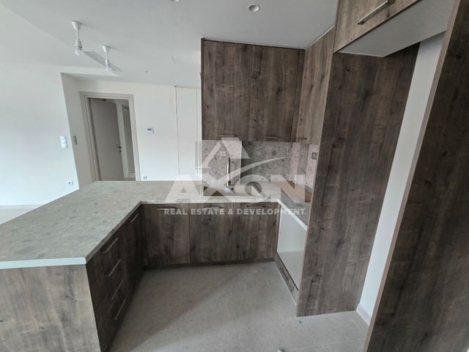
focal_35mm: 13
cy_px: 176
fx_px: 176
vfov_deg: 89.9
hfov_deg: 106.2
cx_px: 234
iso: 250
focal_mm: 2.2
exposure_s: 1/60
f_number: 2.2
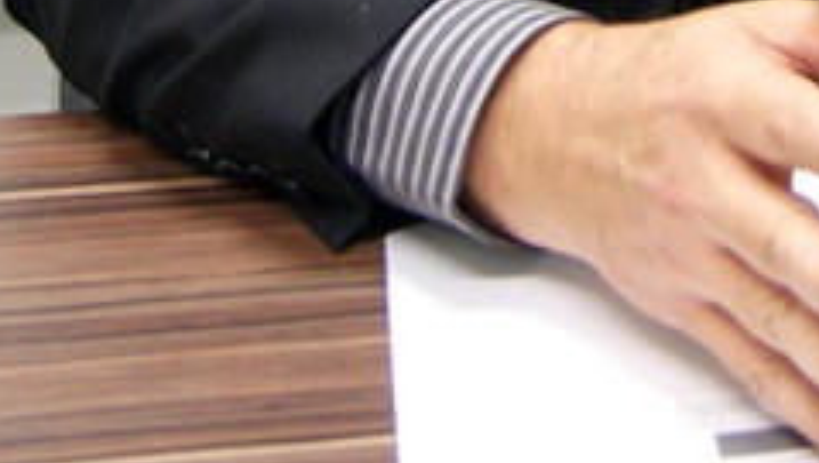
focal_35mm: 175
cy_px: -691
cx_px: 1004
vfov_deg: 6.6
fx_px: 3804
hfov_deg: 12.0
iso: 400
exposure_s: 1/30
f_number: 4.5
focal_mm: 26
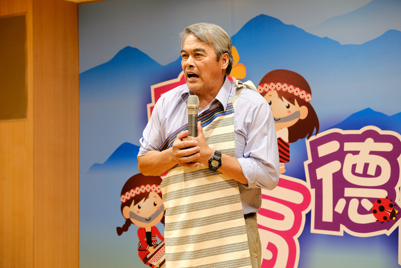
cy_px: 134
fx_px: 925
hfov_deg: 24.5
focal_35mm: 83
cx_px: 200
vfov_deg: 16.5
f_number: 4
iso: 2500
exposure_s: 1/125
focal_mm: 55
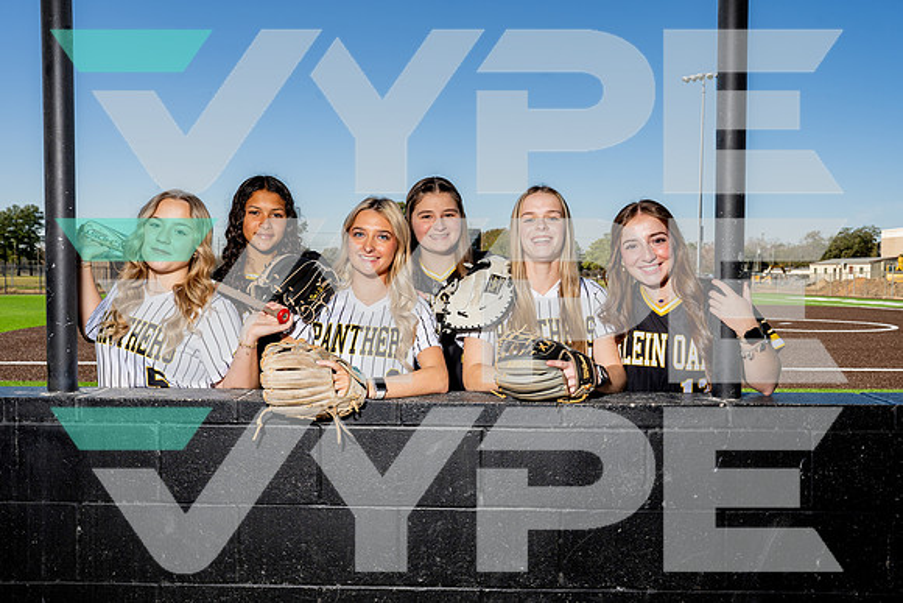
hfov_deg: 57.2
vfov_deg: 40.0
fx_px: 828
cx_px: 452
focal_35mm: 33
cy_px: 302
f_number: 8
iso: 100
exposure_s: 1/250
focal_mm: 33
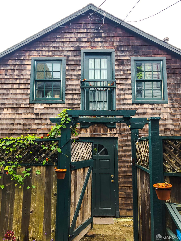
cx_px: 90
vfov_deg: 63.4
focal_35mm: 28
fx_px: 195
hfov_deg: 49.7
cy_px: 120
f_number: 1.8
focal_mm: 3.99
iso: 32
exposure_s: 1/120
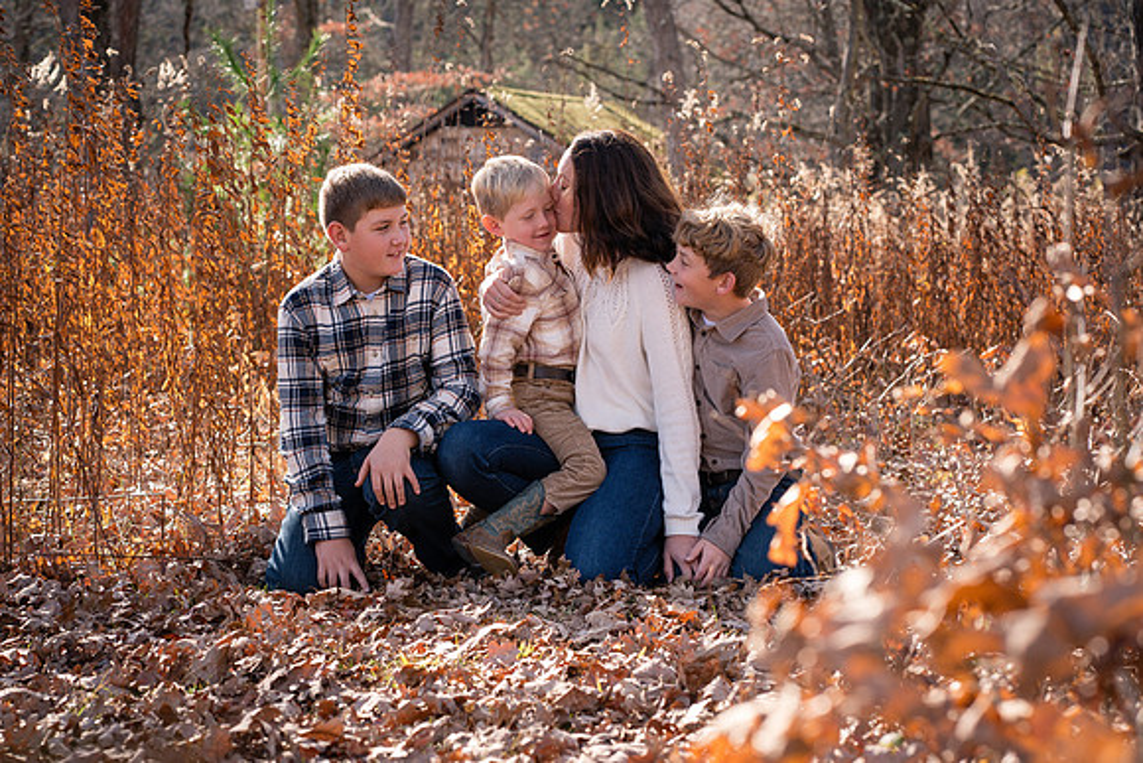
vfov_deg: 15.1
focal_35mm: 90
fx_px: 2872
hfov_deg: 22.5
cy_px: 406
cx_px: 535
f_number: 6.3
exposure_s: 1/250
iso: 250
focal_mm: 85
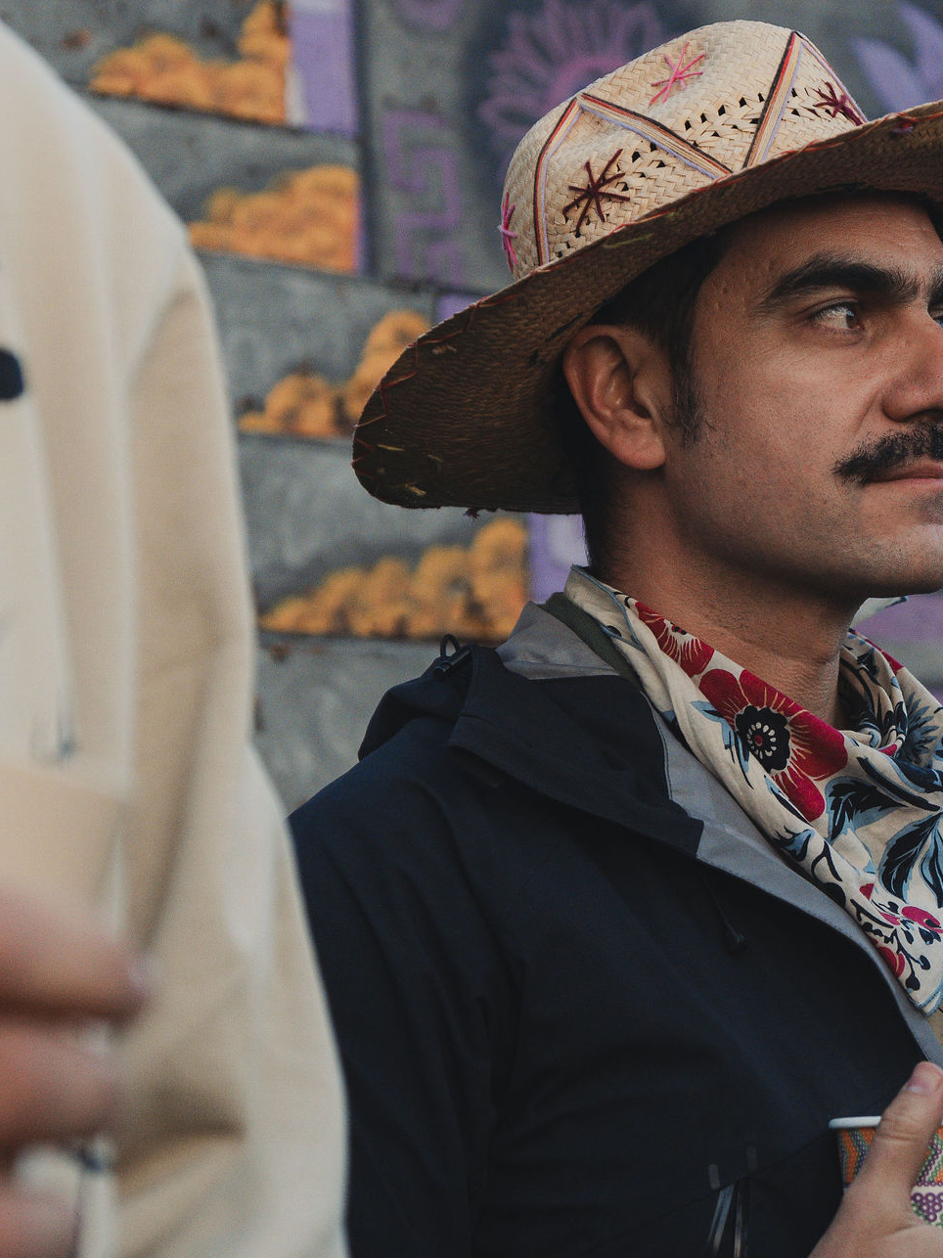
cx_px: 670
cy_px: 607
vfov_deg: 20.9
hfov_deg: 15.7
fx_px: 3415
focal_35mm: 94
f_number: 3.2
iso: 1600
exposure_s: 1/250
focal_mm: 35
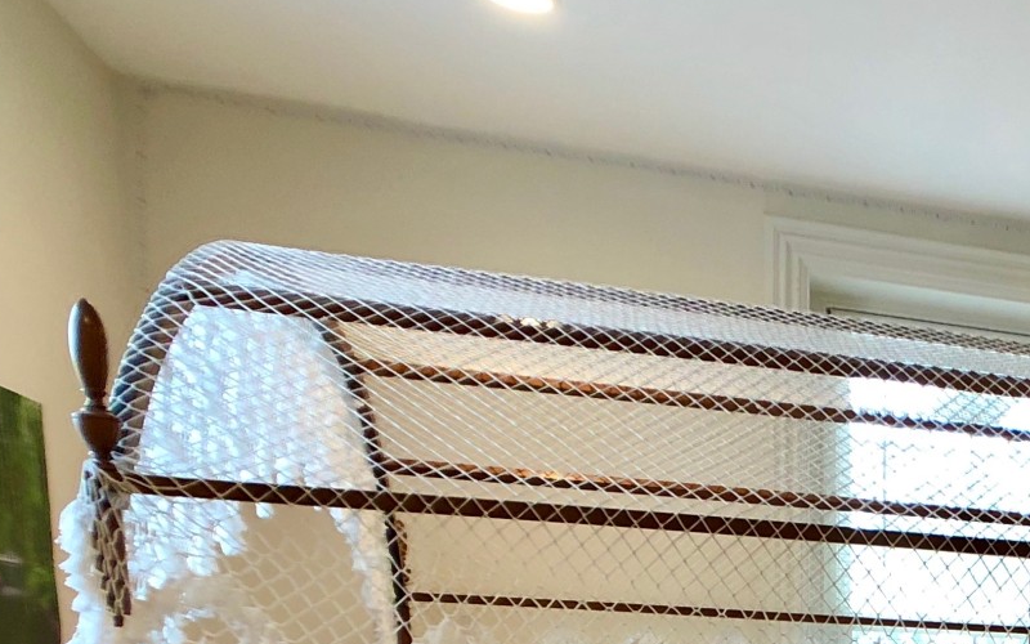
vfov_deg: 16.1
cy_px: 890
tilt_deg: -7.2
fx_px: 2133
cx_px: 1217
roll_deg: -1.3
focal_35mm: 76
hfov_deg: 24.7
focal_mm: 3.99
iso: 40
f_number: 1.8
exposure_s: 1/20
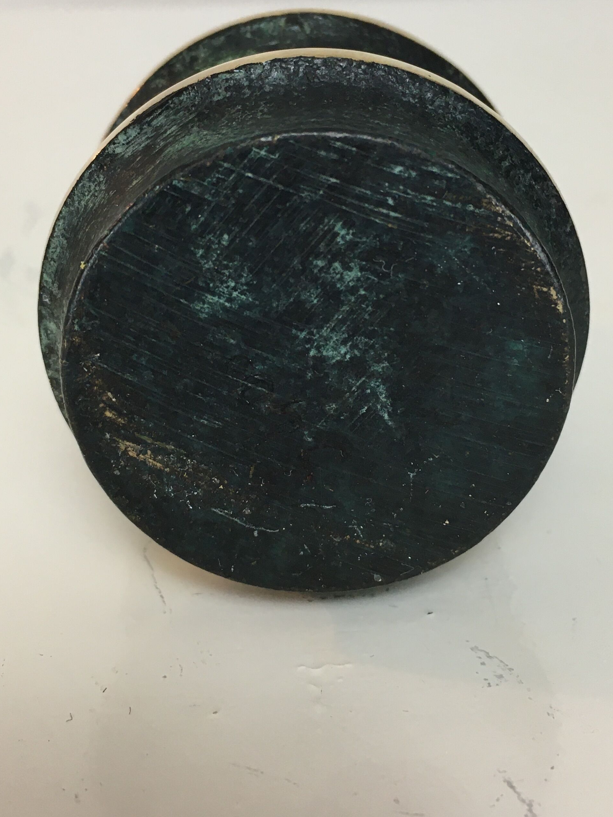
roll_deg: +0.3
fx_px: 1086
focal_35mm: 46
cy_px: 302
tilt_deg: -22.4
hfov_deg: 31.5
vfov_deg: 40.9
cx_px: 324
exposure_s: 1/33
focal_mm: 4.15
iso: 40
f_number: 2.2
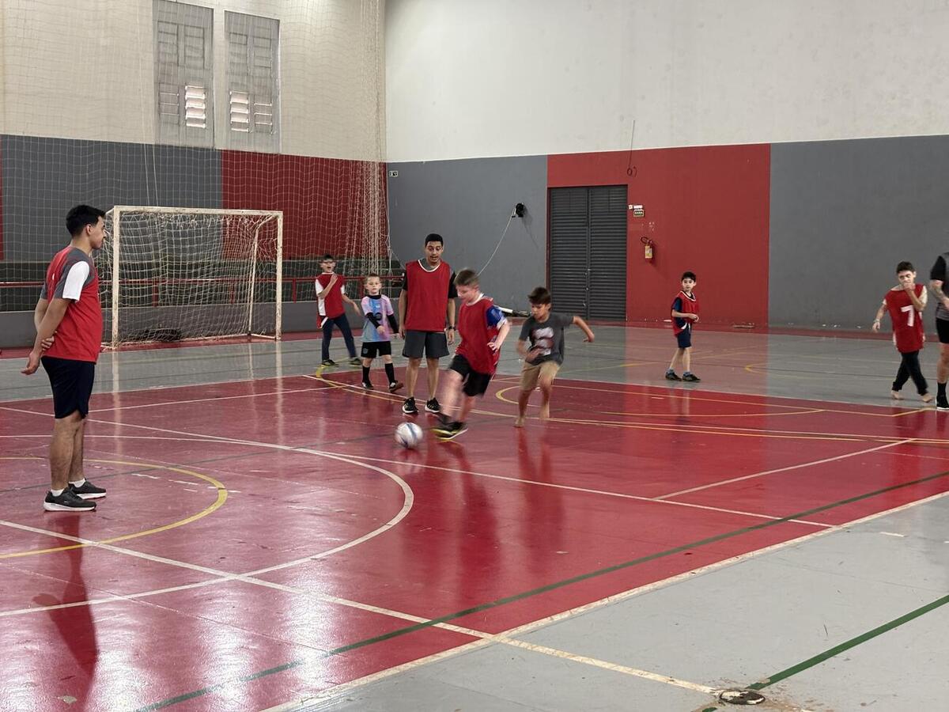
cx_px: 474
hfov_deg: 36.8
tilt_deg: -2.7
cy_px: 356
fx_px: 1426
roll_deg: +0.6
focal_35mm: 52
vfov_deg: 28.0
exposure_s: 1/40
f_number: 1.6
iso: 125
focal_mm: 5.96
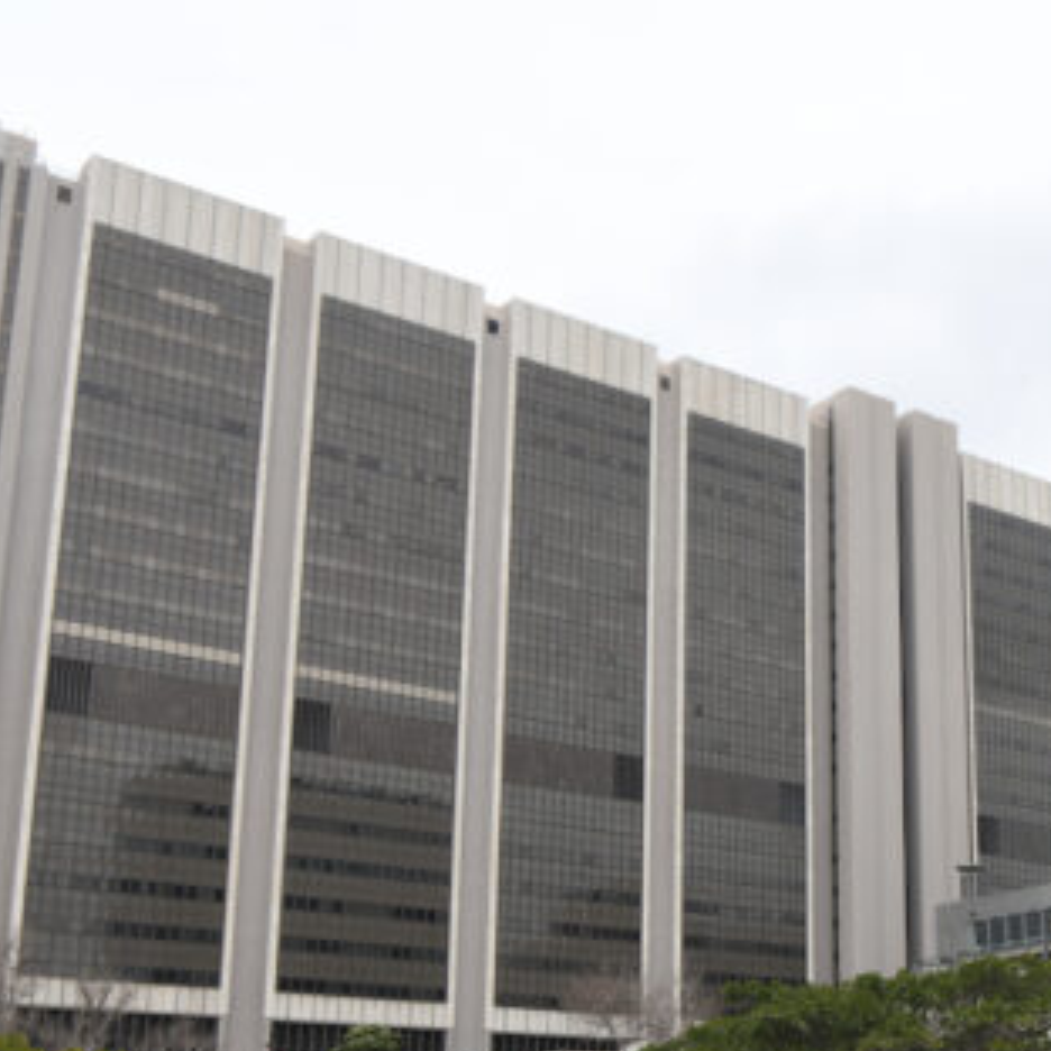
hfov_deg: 30.3
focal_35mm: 55
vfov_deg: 30.7
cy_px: 751
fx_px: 1889
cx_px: 846
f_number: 10
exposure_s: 1/125
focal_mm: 29
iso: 250
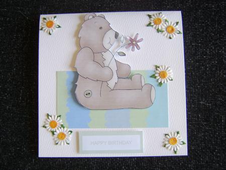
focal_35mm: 31
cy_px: 85
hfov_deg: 58.3
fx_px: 202
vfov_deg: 45.5
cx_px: 113
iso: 71
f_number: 2.7
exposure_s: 1/8
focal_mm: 8.13
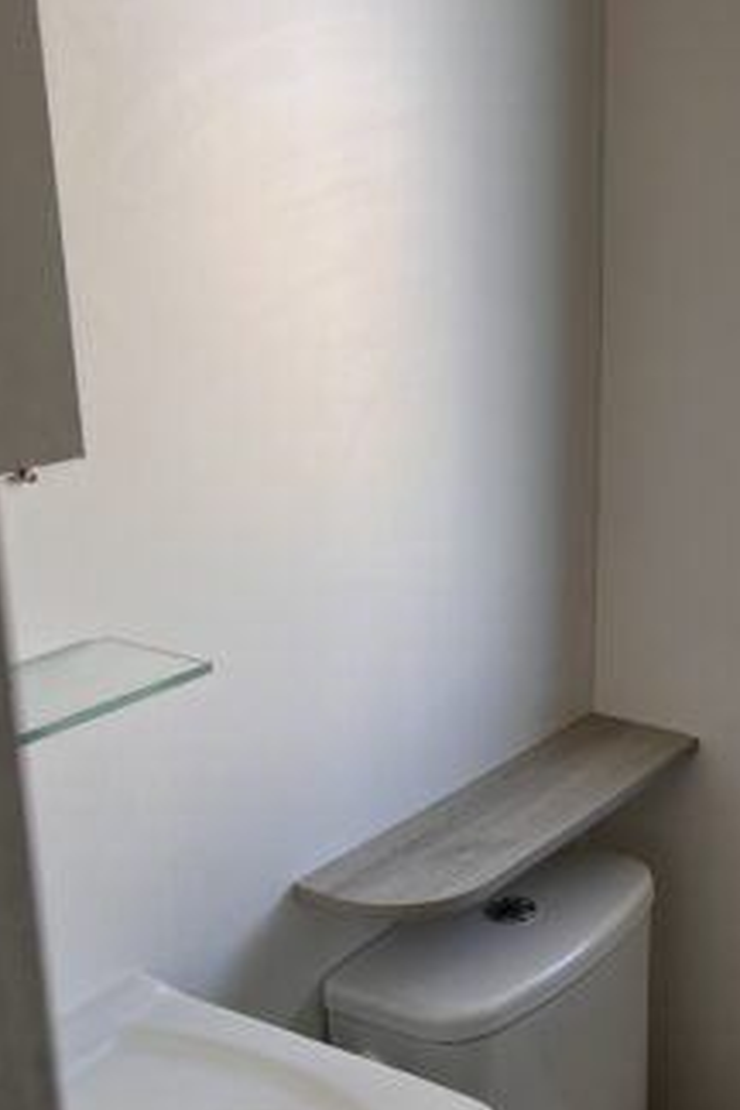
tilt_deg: -20.5
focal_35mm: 50
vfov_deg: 39.4
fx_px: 1542
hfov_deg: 26.2
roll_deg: -2.4
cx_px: 648
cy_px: 665
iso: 64
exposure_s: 1/121
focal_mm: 5.7
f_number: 1.5
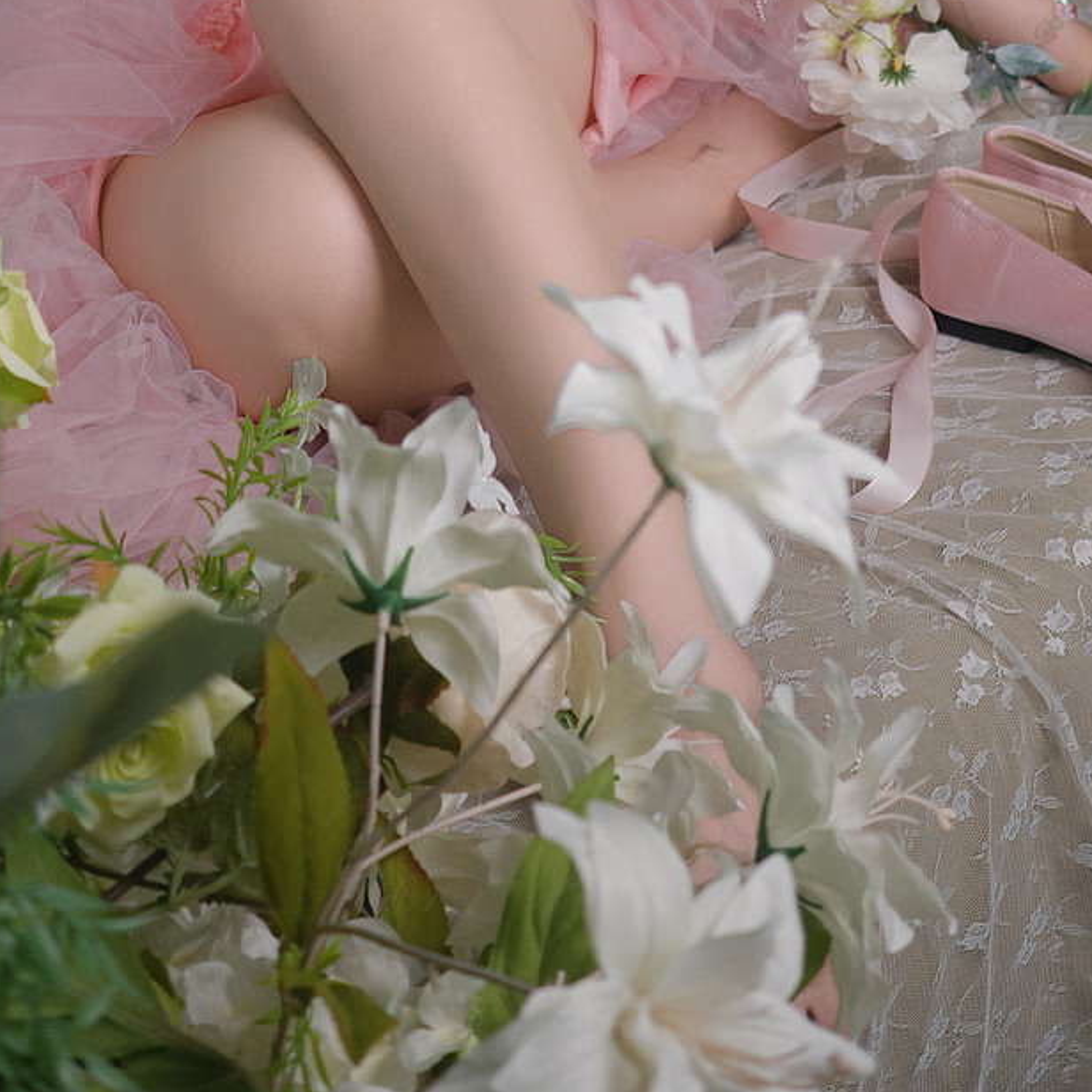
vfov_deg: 15.2
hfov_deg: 16.4
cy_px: -535
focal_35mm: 106
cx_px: 440
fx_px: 3783
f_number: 2.8
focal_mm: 26
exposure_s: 1/60
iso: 640
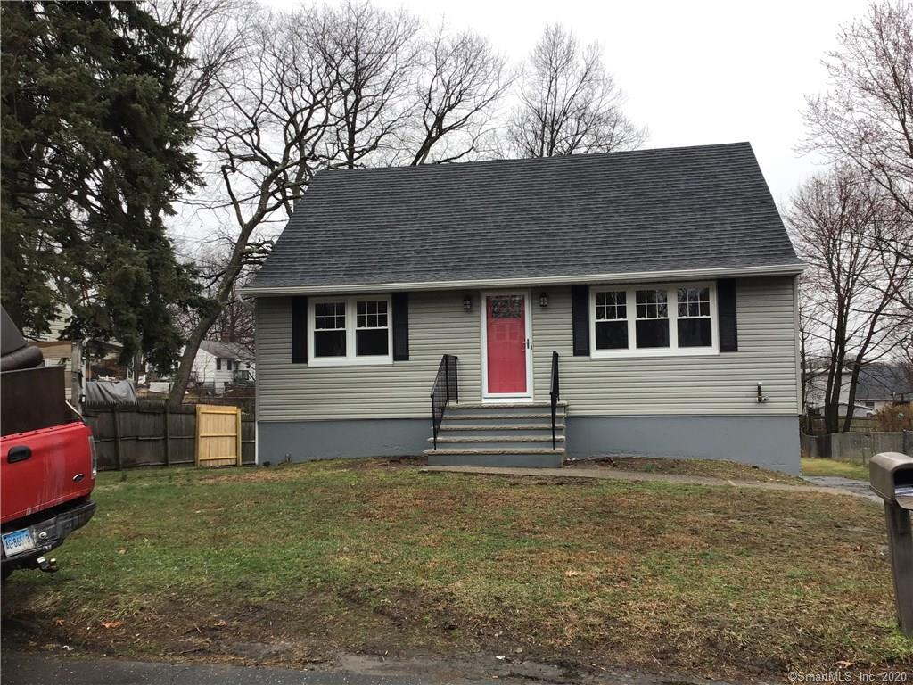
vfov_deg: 45.4
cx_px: 456
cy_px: 342
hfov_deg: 58.4
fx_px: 818
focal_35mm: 31
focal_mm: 3.3
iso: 25
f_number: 2.4
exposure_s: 1/182
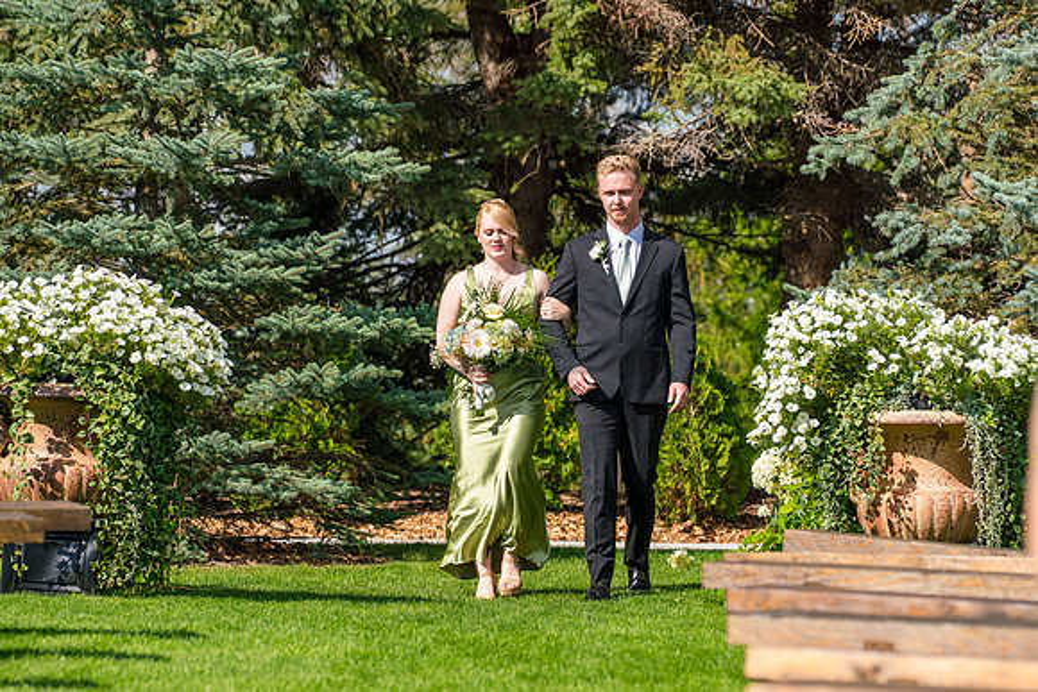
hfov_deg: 9.5
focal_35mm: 217
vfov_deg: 6.3
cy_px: 333
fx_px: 6266
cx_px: 553
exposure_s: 1/2500
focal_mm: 150
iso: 400
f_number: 4
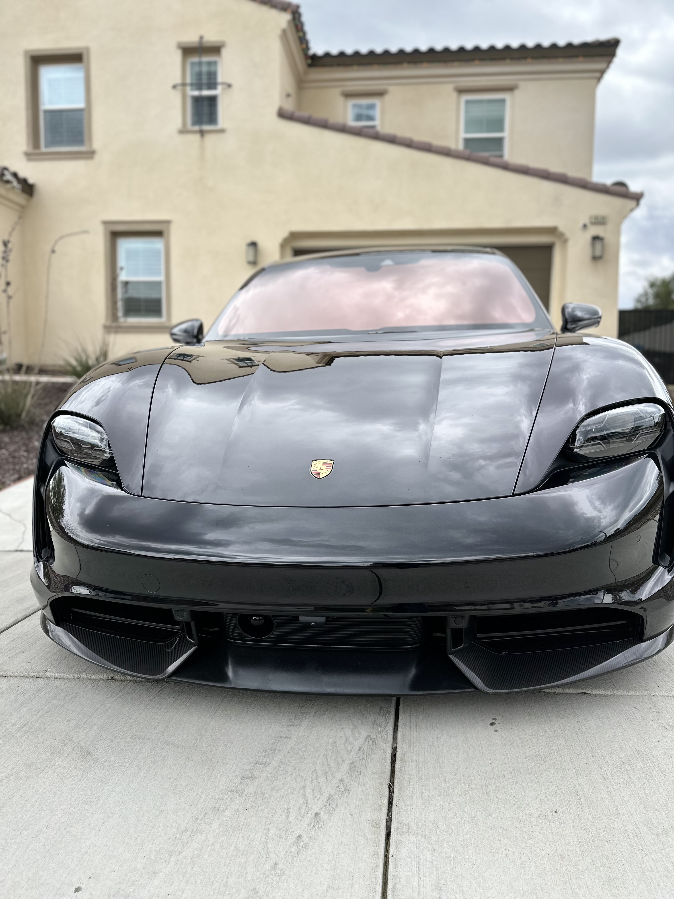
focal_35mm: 24
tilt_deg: -2.8
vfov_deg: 71.6
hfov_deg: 56.8
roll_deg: -1.6
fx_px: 623
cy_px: 450
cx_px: 337
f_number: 1.78
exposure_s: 1/1119
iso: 80
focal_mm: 6.86
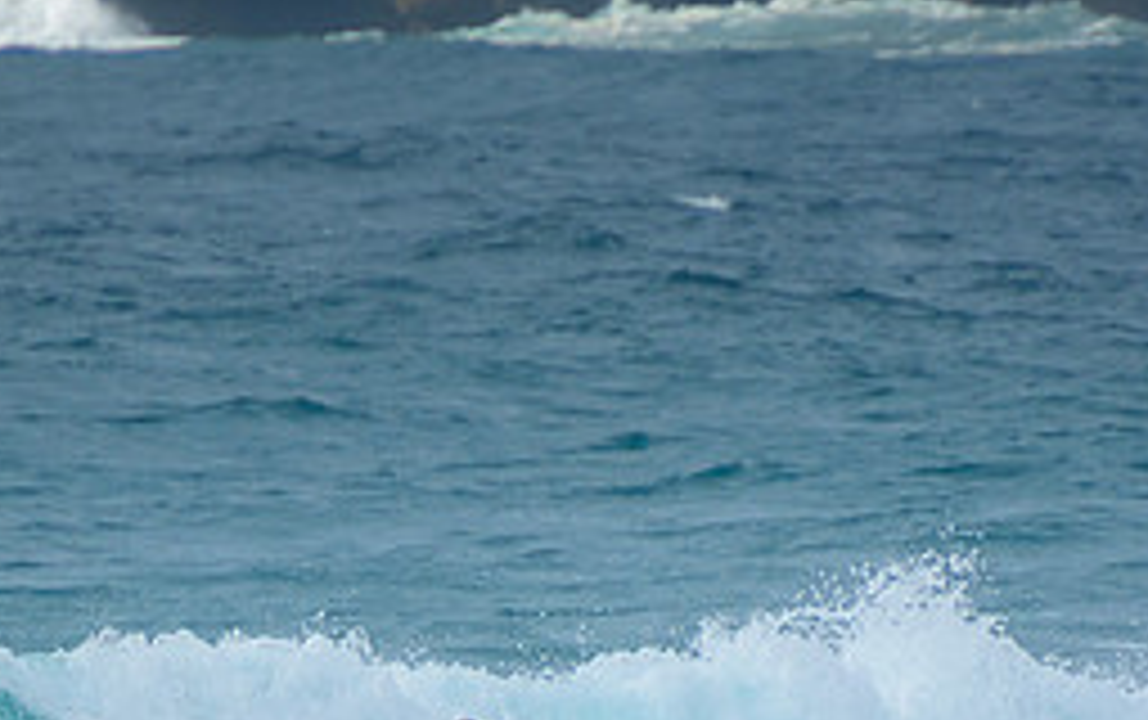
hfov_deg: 1.5
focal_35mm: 1390
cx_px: 441
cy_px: 812
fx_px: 43537
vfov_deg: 0.9
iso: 320
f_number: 5.6
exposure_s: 1/2000
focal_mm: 400
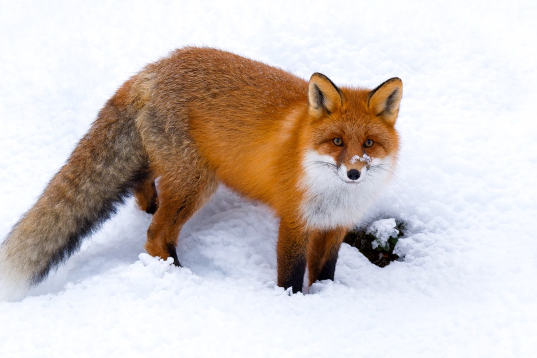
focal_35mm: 470
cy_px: 176
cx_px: 233
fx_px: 7010
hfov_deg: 4.4
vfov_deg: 2.9
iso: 800
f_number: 5.6
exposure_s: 1/200
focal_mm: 220
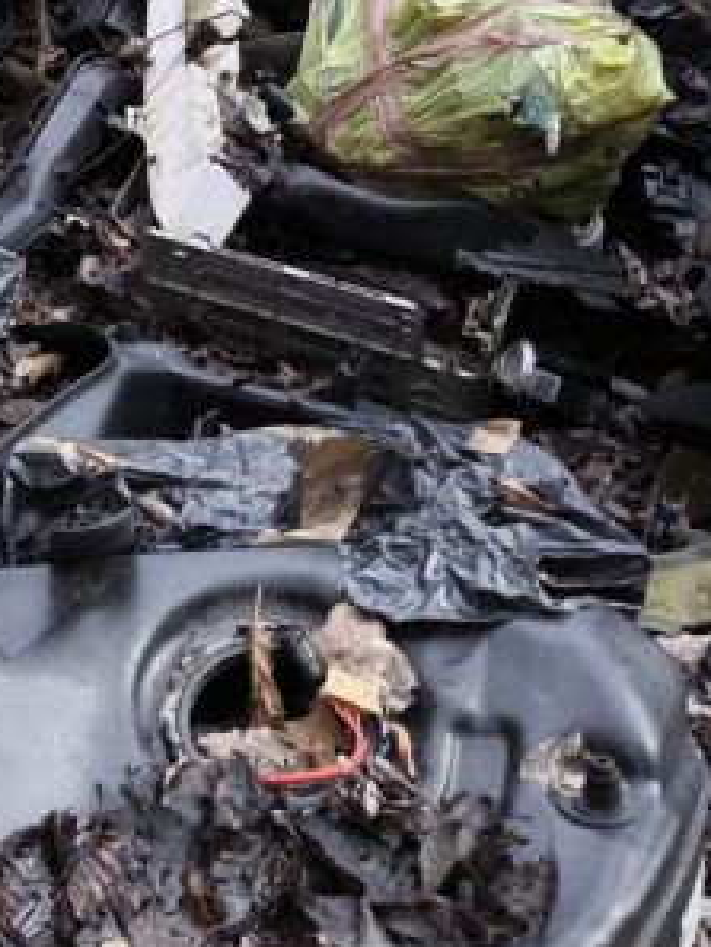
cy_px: -263
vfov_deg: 20.8
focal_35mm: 86
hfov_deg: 16.9
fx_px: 2354
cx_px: 29
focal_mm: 4.71
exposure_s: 1/333
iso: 50
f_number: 1.7
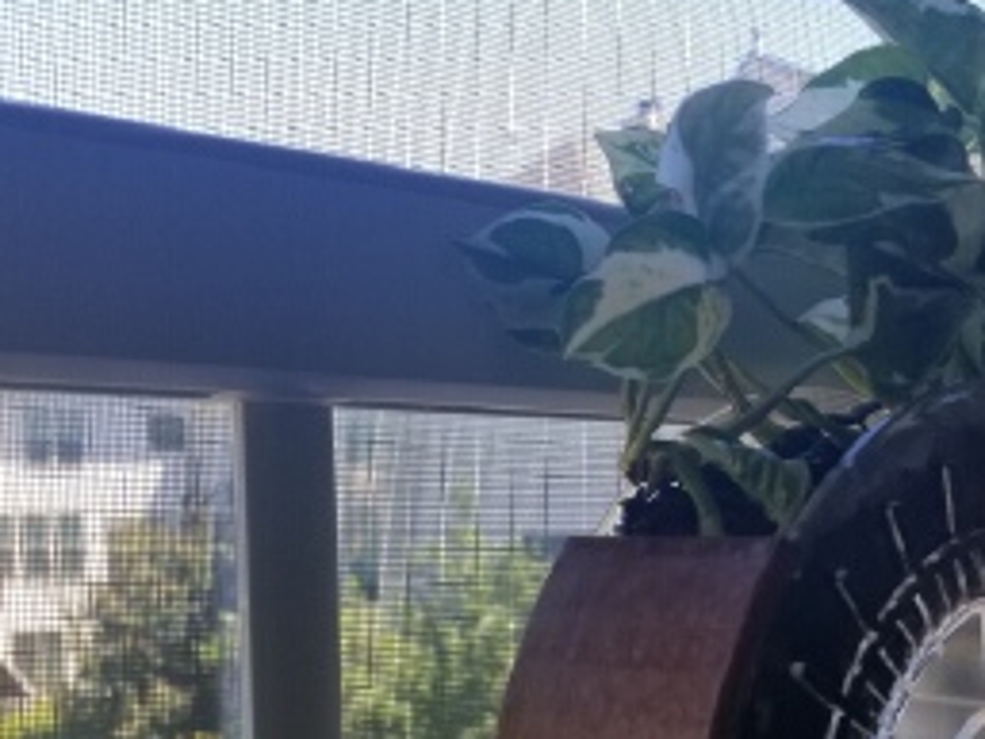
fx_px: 1537
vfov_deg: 25.7
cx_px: 565
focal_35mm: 54
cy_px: 739
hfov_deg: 35.5
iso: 50
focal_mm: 4.25
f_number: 1.7
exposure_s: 1/364
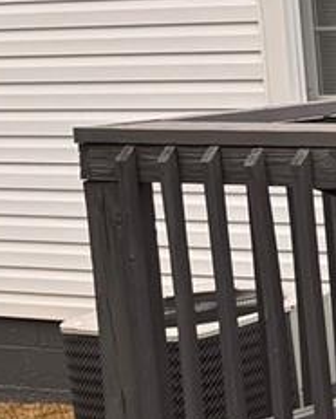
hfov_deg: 8.7
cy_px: 154
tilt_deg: -5.9
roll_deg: +2.9
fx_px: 1924
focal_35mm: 155
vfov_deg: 12.4
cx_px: 901
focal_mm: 6.76
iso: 50
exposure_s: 1/122
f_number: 1.78
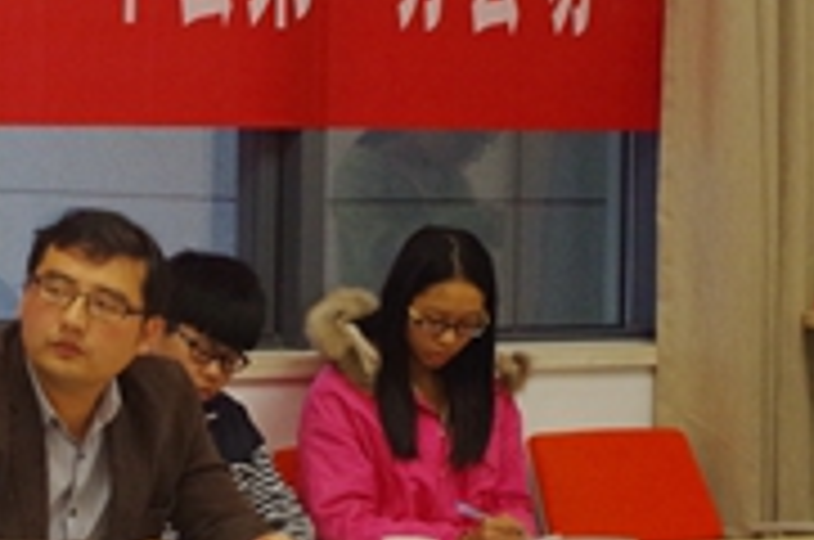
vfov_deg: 8.2
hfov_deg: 12.0
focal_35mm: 166
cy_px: 119
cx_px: -283
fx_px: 3747
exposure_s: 1/80
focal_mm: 40
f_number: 7.1
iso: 1600
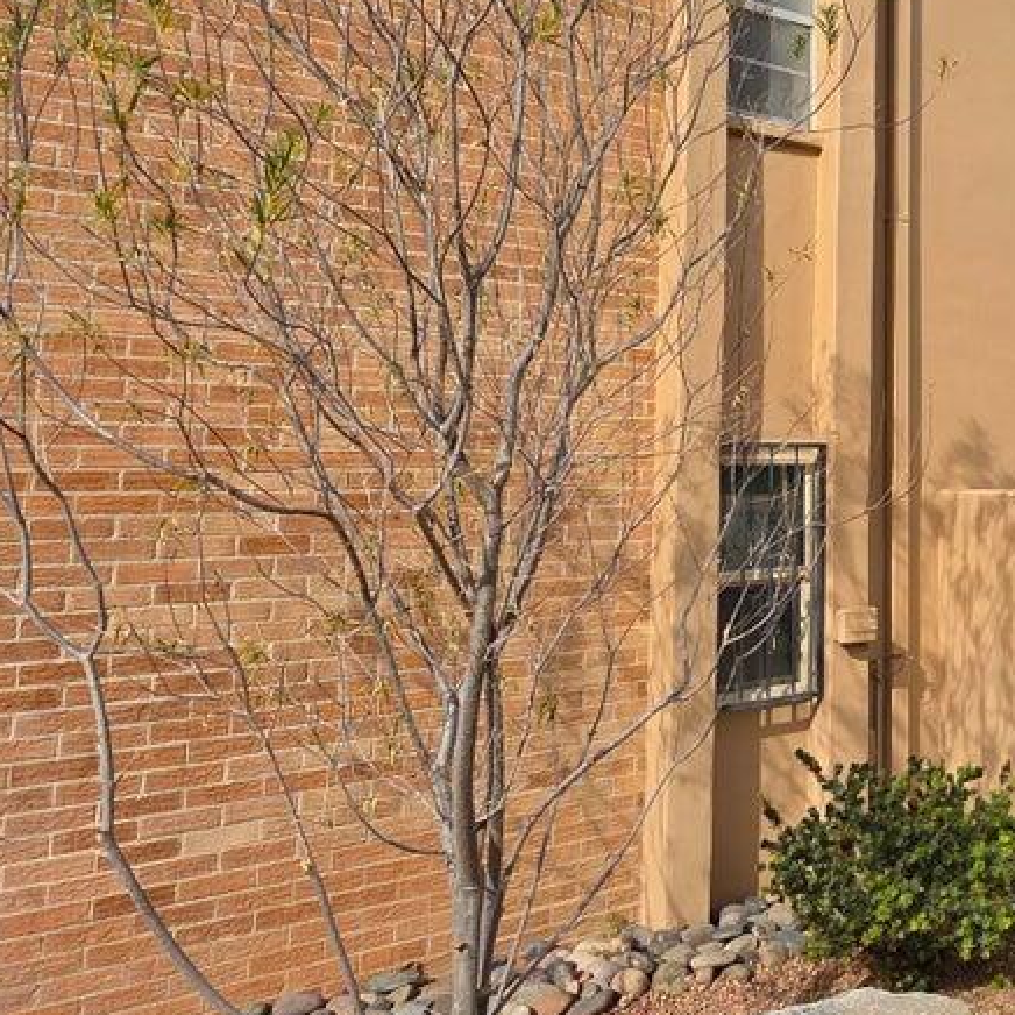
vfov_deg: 45.4
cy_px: 340
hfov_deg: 38.8
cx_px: 1091
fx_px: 1194
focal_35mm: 36
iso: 40
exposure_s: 1/2134
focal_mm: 2.2
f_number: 1.9
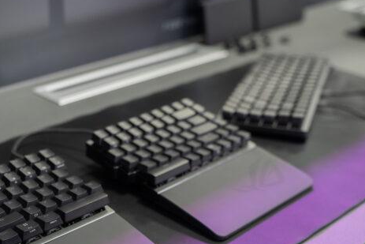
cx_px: 125
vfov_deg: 23.2
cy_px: 178
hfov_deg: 34.2
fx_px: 588
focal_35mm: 58
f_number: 2.8
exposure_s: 1/50
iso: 800
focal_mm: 35
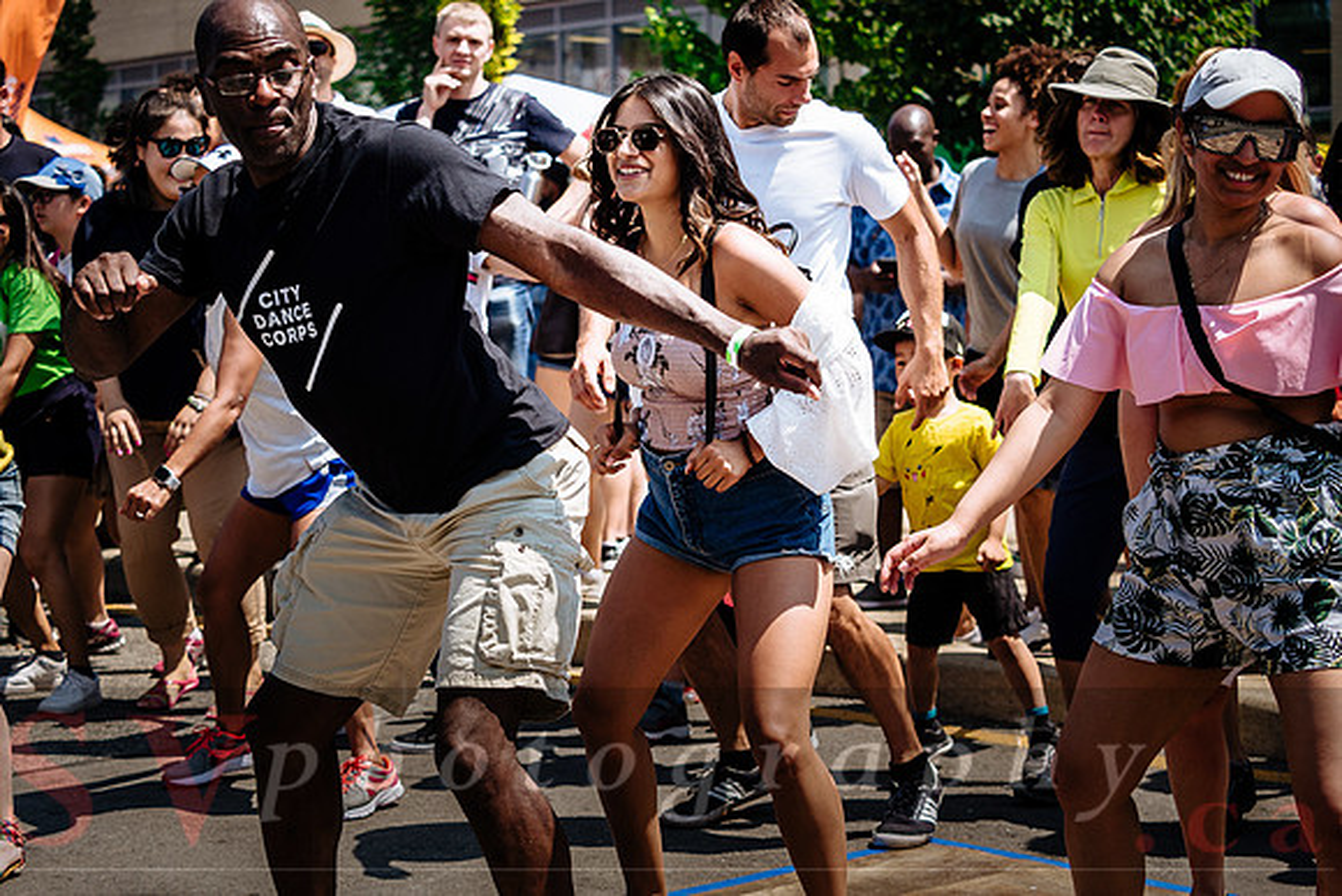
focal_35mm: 83
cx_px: 671
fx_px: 3102
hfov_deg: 24.4
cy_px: 504
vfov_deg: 16.4
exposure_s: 1/2000
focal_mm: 40
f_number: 2.8
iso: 200
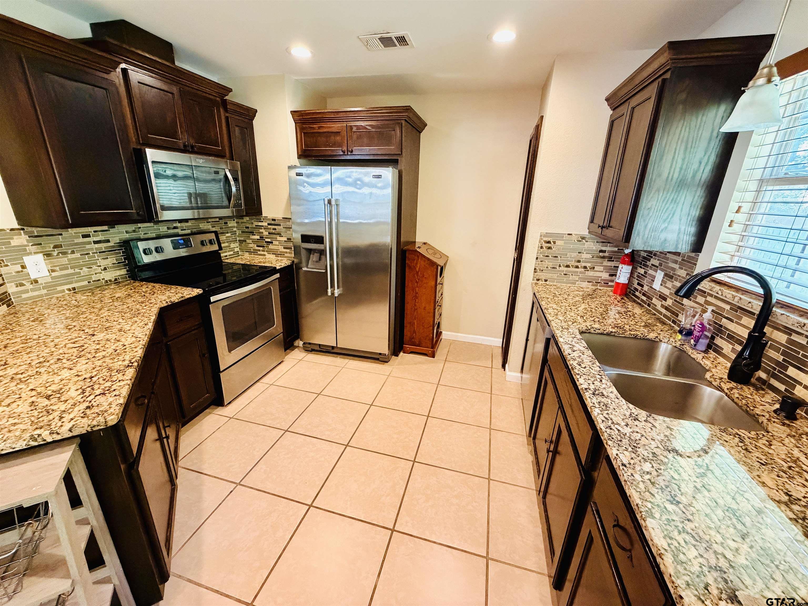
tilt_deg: -18.0
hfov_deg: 102.1
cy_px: 303
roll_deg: -0.7
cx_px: 404
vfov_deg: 85.7
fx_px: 327
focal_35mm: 14
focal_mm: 2.22
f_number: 2.2
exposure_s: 1/60
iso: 640
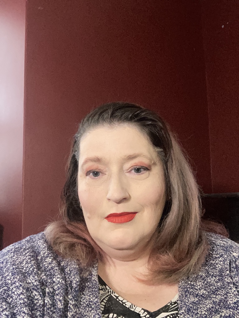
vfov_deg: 56.8
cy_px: 159
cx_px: 120
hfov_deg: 44.2
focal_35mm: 32
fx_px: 294
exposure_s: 1/34
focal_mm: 2.87
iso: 320
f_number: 2.2
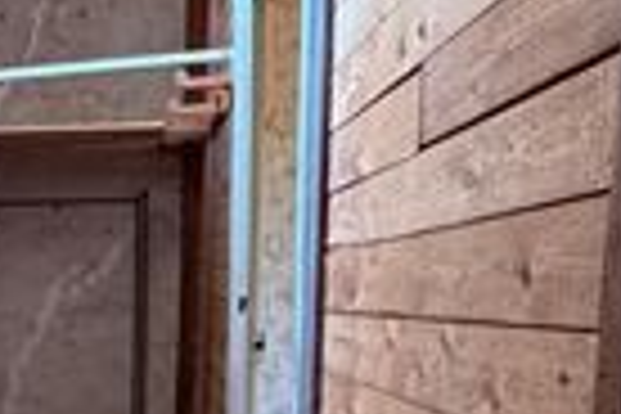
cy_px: 387
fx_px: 966
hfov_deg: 31.4
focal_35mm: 56
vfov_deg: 23.4
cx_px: -70
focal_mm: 2.22
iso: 400
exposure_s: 1/60
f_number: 2.2
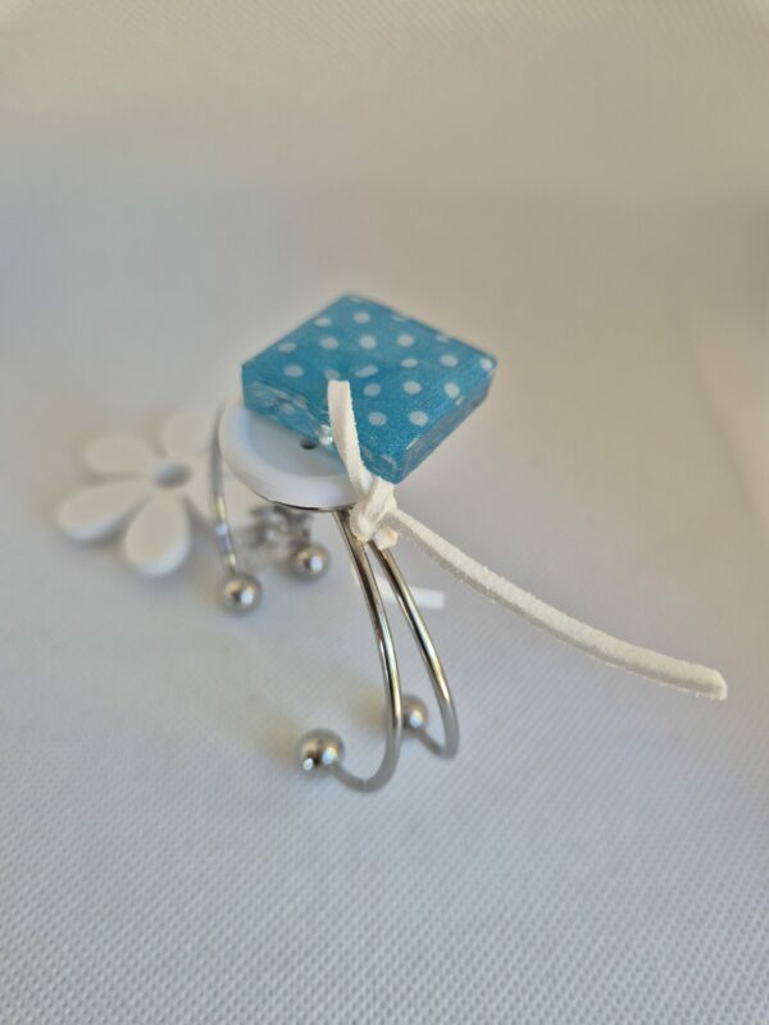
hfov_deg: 58.9
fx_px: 681
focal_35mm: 23
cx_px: 384
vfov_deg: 73.9
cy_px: 512
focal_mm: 5.4
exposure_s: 1/180
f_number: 1.8
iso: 200
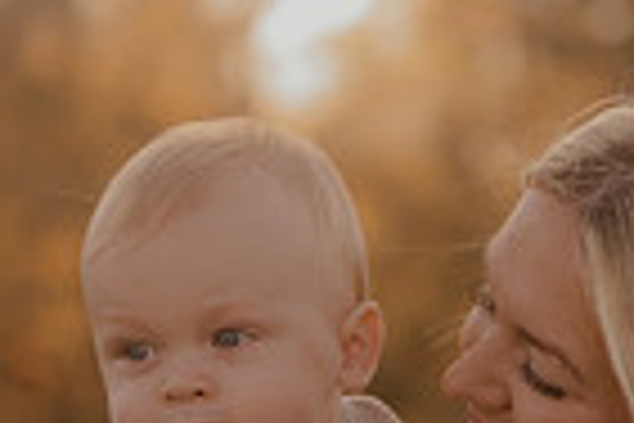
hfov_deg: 10.0
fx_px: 3628
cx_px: 499
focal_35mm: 206
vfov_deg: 6.6
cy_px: 619
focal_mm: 50
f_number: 1.8
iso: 250
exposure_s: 1/1600
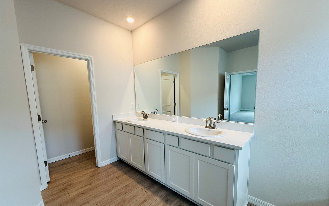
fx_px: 134
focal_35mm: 15
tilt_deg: -4.4
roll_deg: +1.2
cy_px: 111
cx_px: 166
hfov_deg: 101.5
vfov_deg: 74.6
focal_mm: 2.22
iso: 160
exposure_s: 1/120
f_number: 2.2
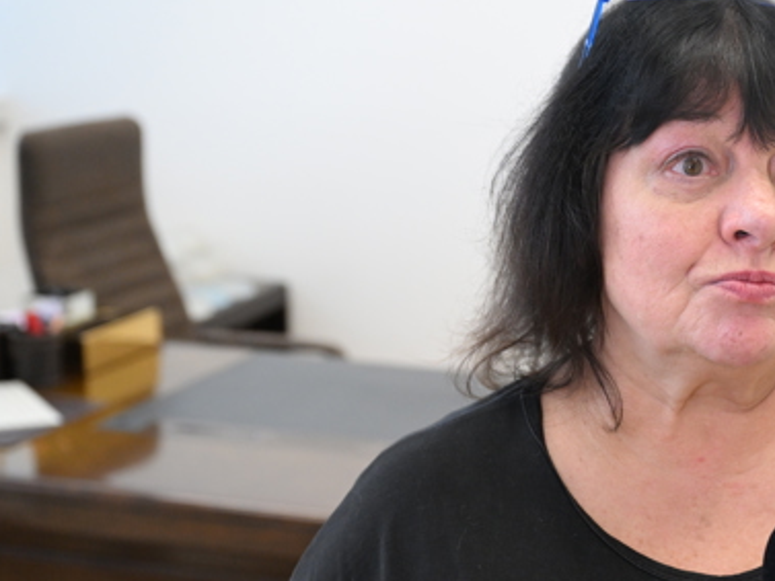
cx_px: 674
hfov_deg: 23.6
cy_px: 363
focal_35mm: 81
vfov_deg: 18.2
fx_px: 1814
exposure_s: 1/500
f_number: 4
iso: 2500
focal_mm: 46
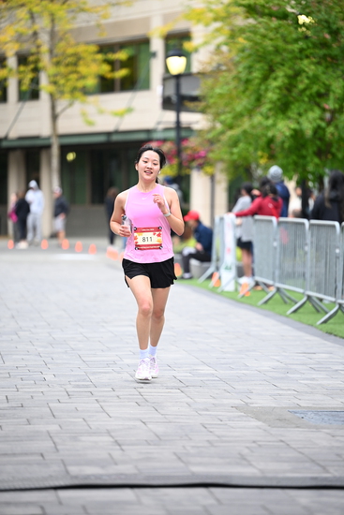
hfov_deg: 8.3
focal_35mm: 165
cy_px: 258
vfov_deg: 12.4
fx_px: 2363
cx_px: 172
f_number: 2.8
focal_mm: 165
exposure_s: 1/1250
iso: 1000
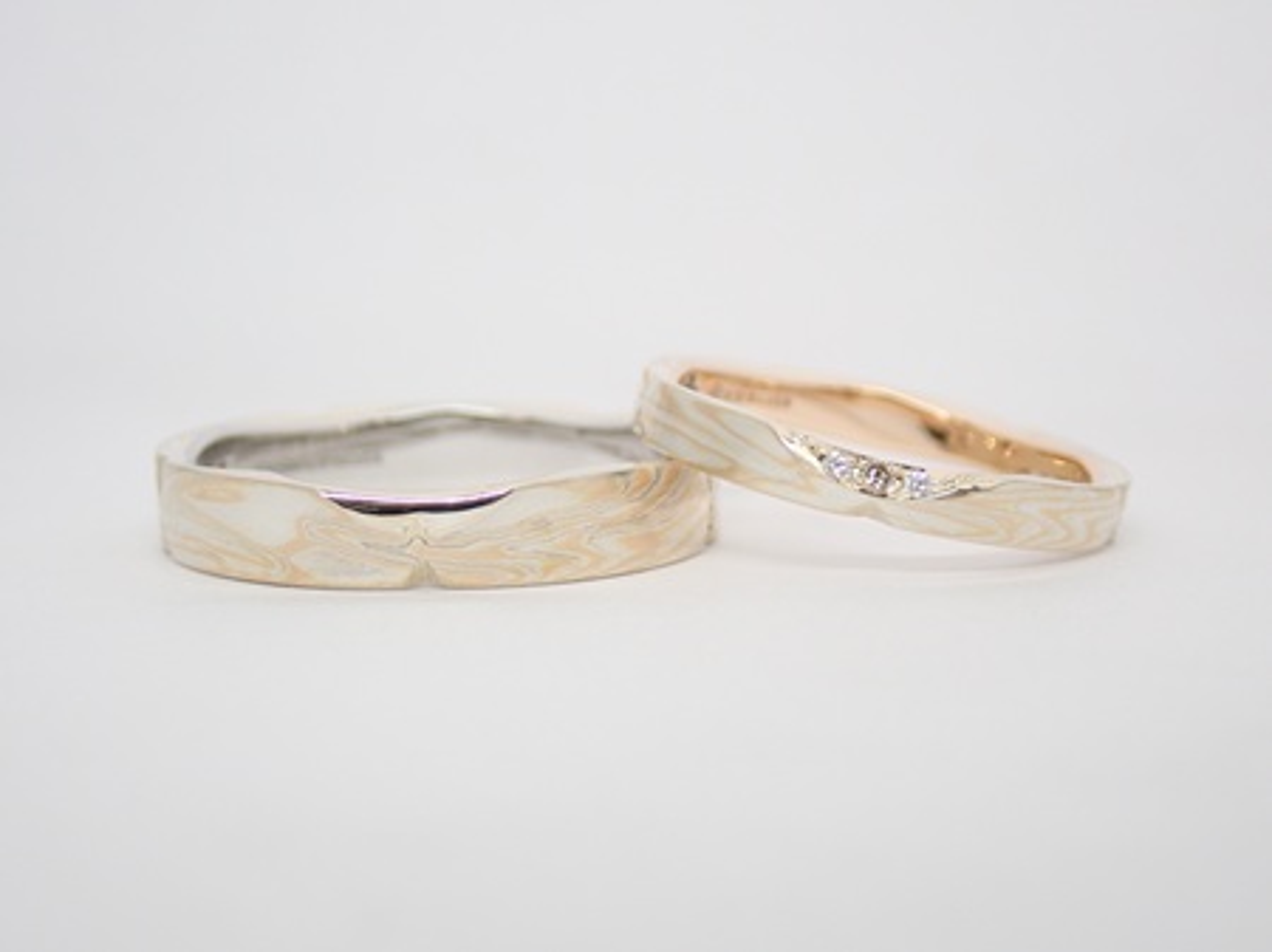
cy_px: 476
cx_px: 636
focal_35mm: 77
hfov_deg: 25.3
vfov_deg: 19.1
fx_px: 2828
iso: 200
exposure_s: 1/125
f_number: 4.1
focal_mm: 13.65
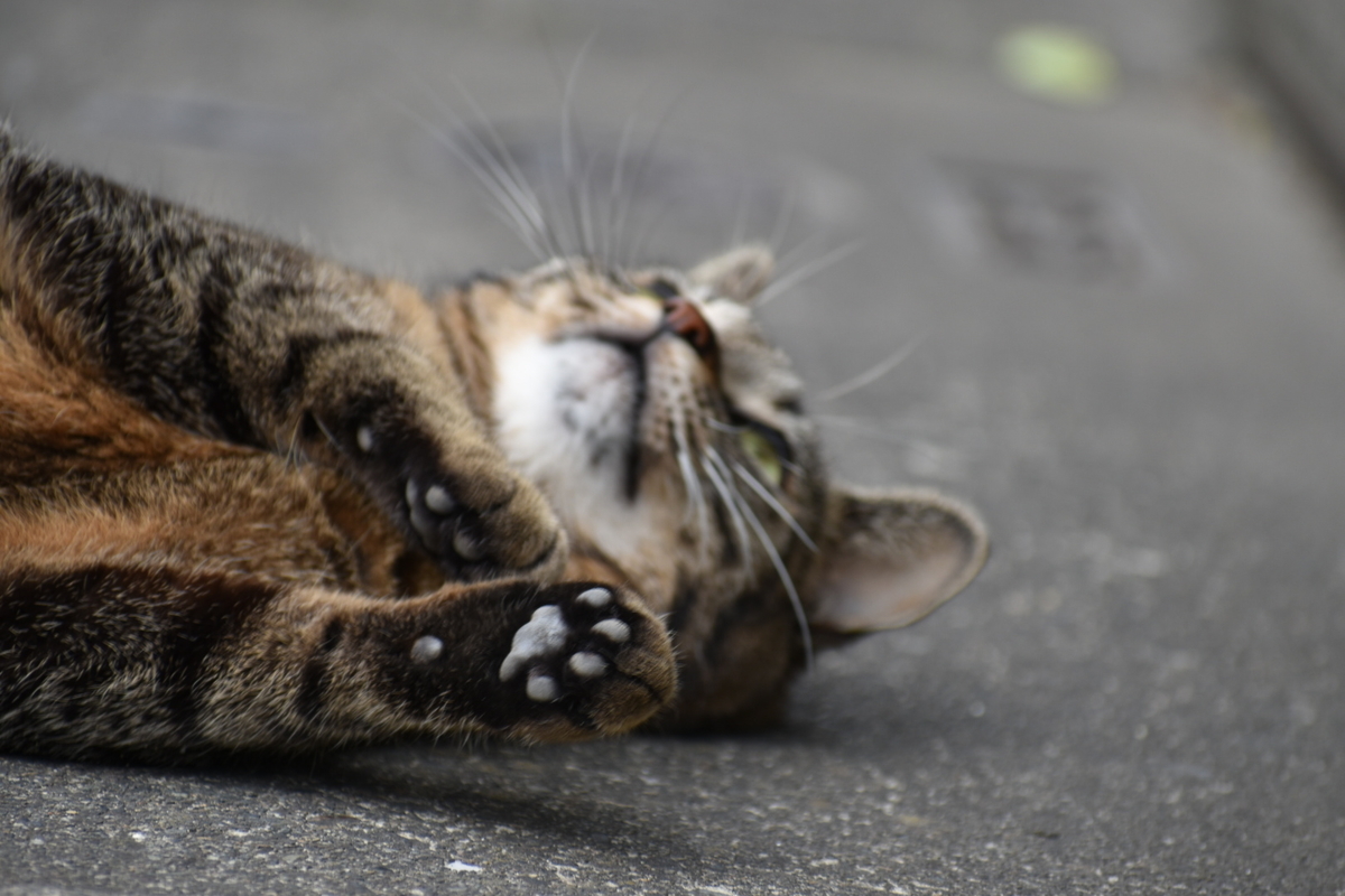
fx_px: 16811
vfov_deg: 3.1
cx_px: 672
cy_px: 448
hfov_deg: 4.6
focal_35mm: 450
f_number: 6.3
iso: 160
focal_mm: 300
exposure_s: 1/100
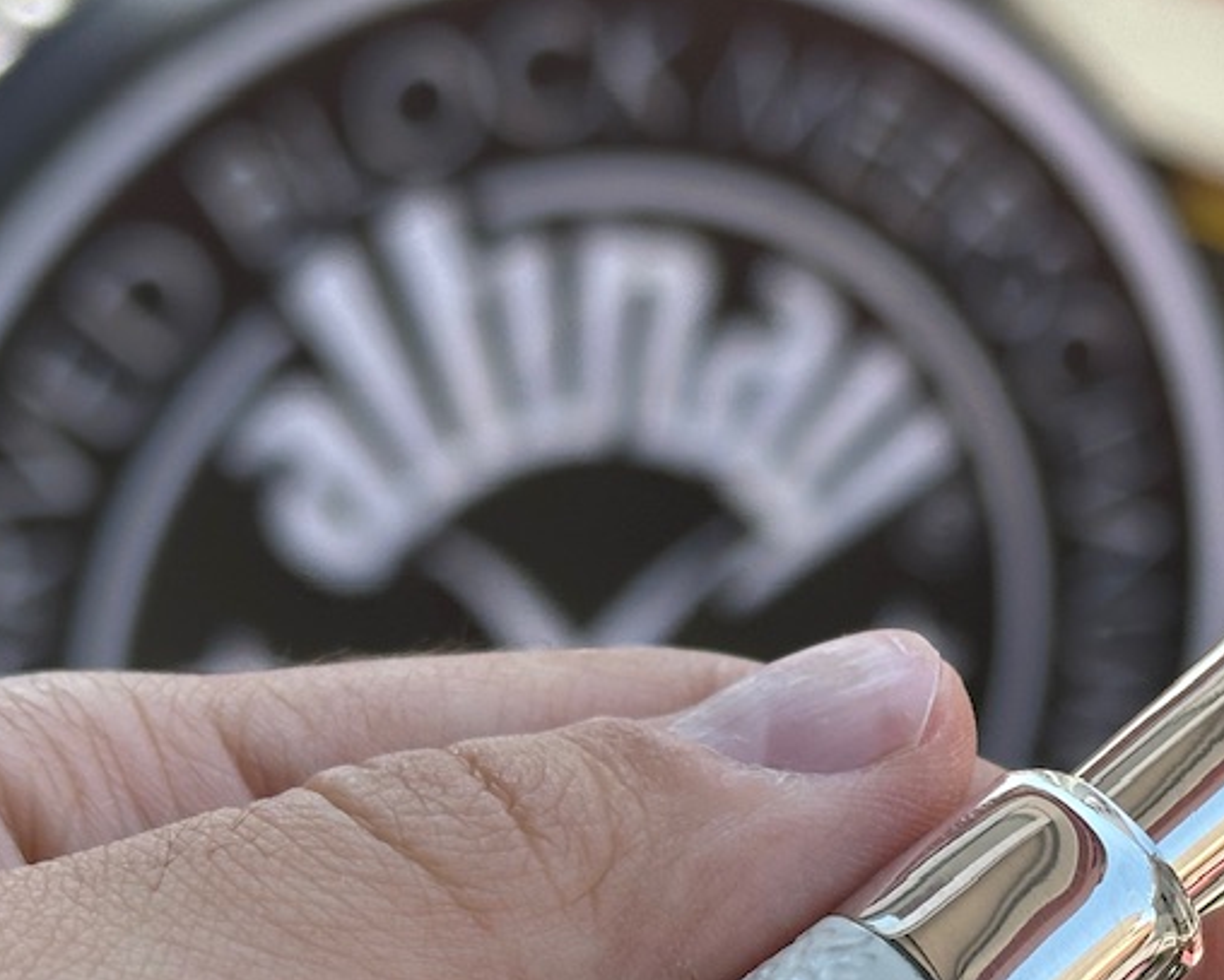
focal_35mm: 118
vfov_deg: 13.0
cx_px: 1007
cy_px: 869
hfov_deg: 16.2
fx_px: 4277
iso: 64
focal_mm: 6.86
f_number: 1.78
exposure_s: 1/1185
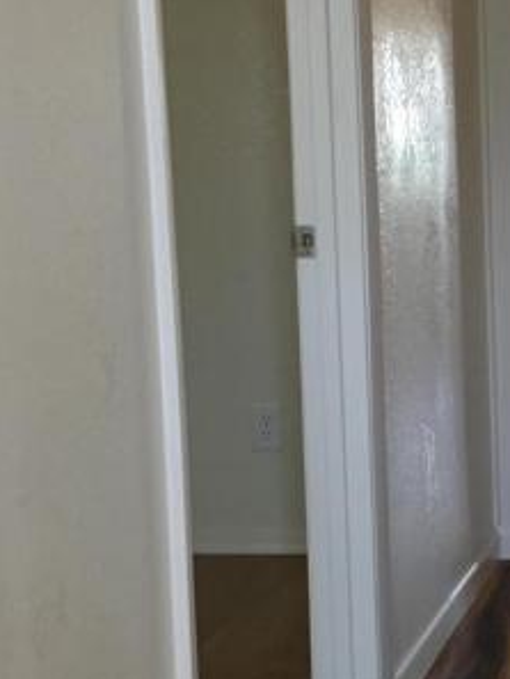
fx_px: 1472
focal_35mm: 75
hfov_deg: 18.6
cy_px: 361
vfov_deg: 26.0
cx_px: 617
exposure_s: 1/30
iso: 125
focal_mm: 4.15
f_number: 2.2
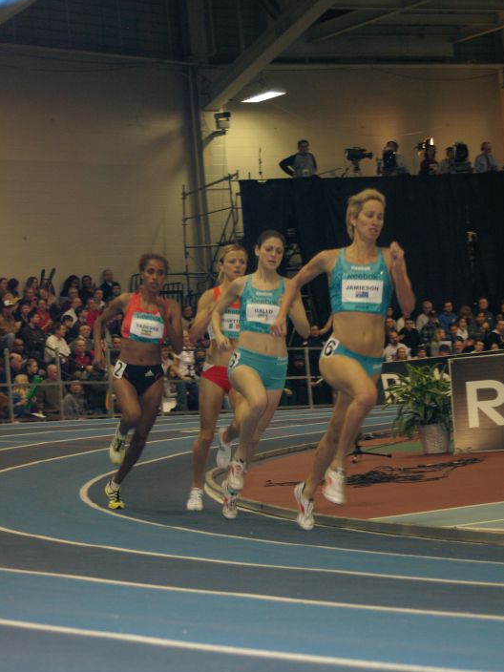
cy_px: 349
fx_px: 2068
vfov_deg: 18.5
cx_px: 254
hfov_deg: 13.9
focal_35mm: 107
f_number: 5.6
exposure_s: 1/125
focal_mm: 65
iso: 800
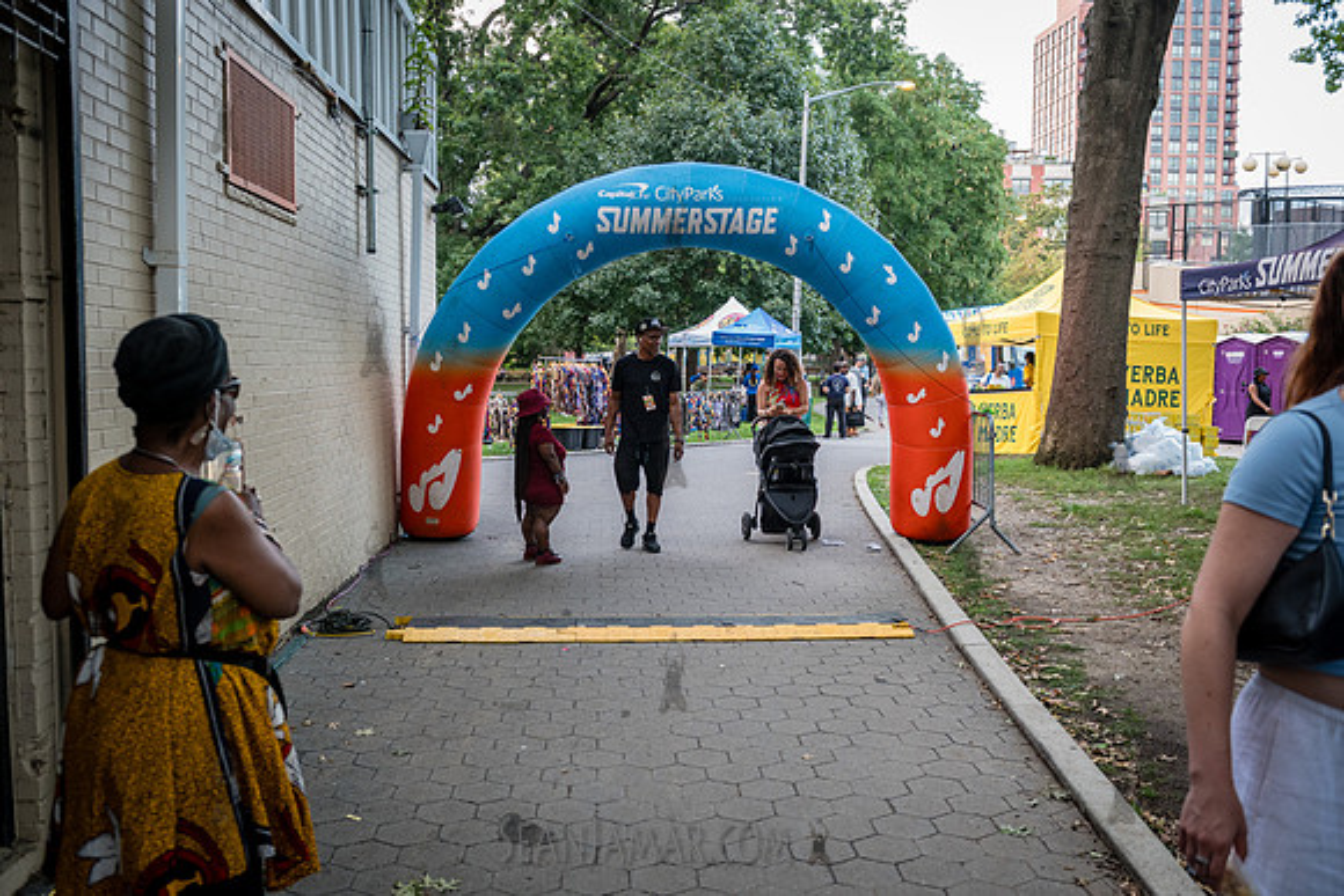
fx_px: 1202
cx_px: 672
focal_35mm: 32
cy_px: 448
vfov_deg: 40.9
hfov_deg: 58.4
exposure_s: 1/60
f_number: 4.5
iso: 1600
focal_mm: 32
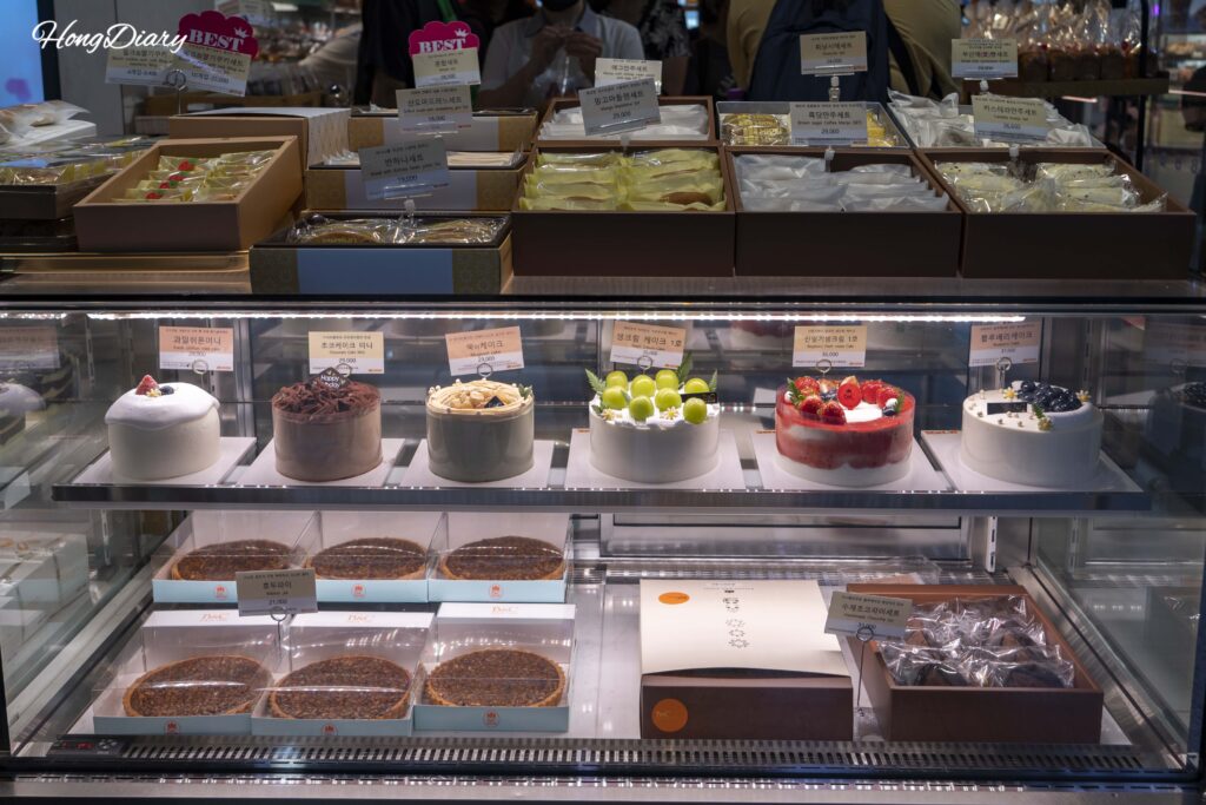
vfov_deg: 38.9
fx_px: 1139
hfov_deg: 55.8
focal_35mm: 34
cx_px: 603
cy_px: 402
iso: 200
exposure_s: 1/160
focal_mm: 34
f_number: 4.5
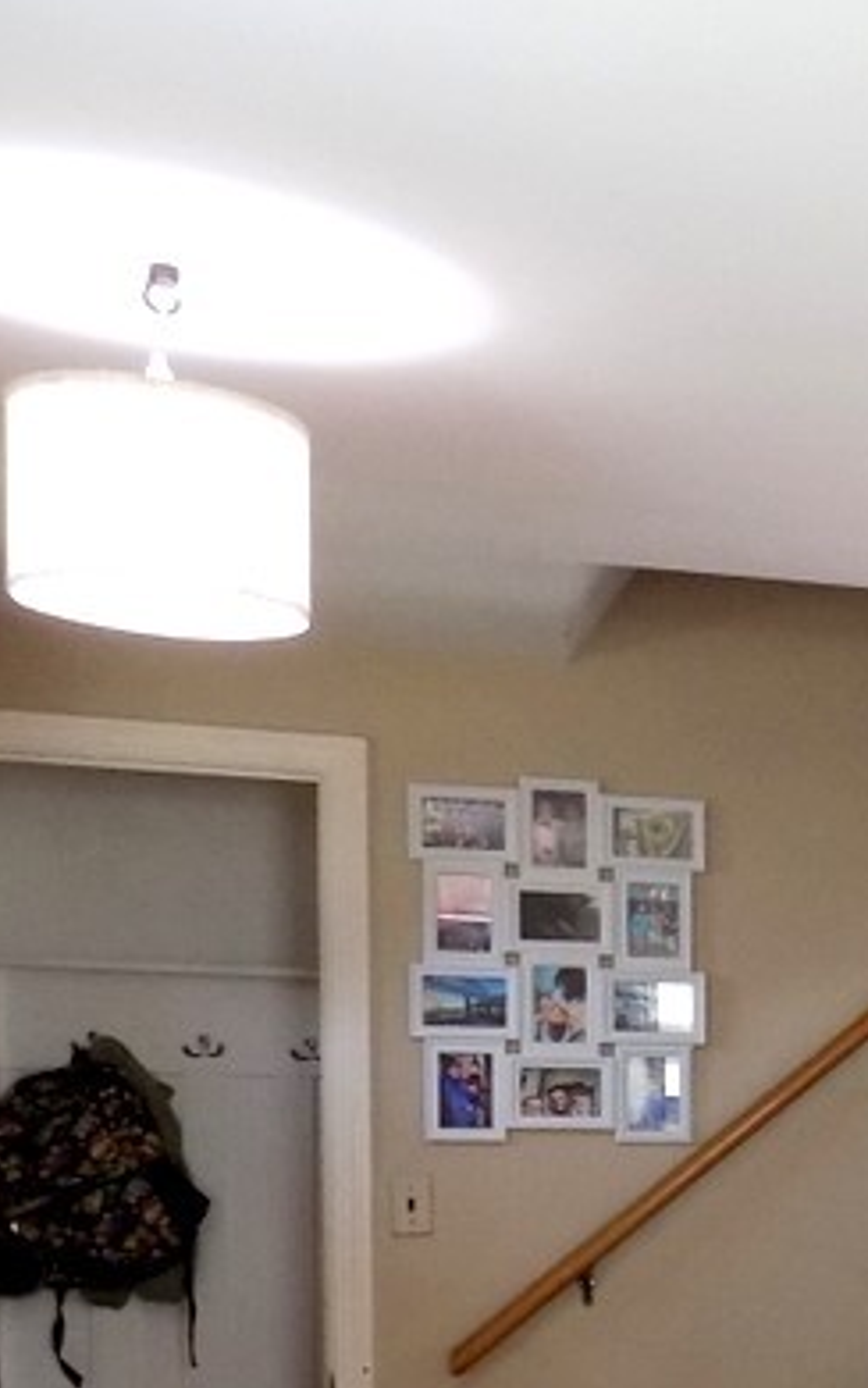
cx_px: 1633
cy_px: 1278
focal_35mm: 64
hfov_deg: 16.5
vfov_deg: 30.4
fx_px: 2421
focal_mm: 4
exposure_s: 1/30
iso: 180
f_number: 3.1
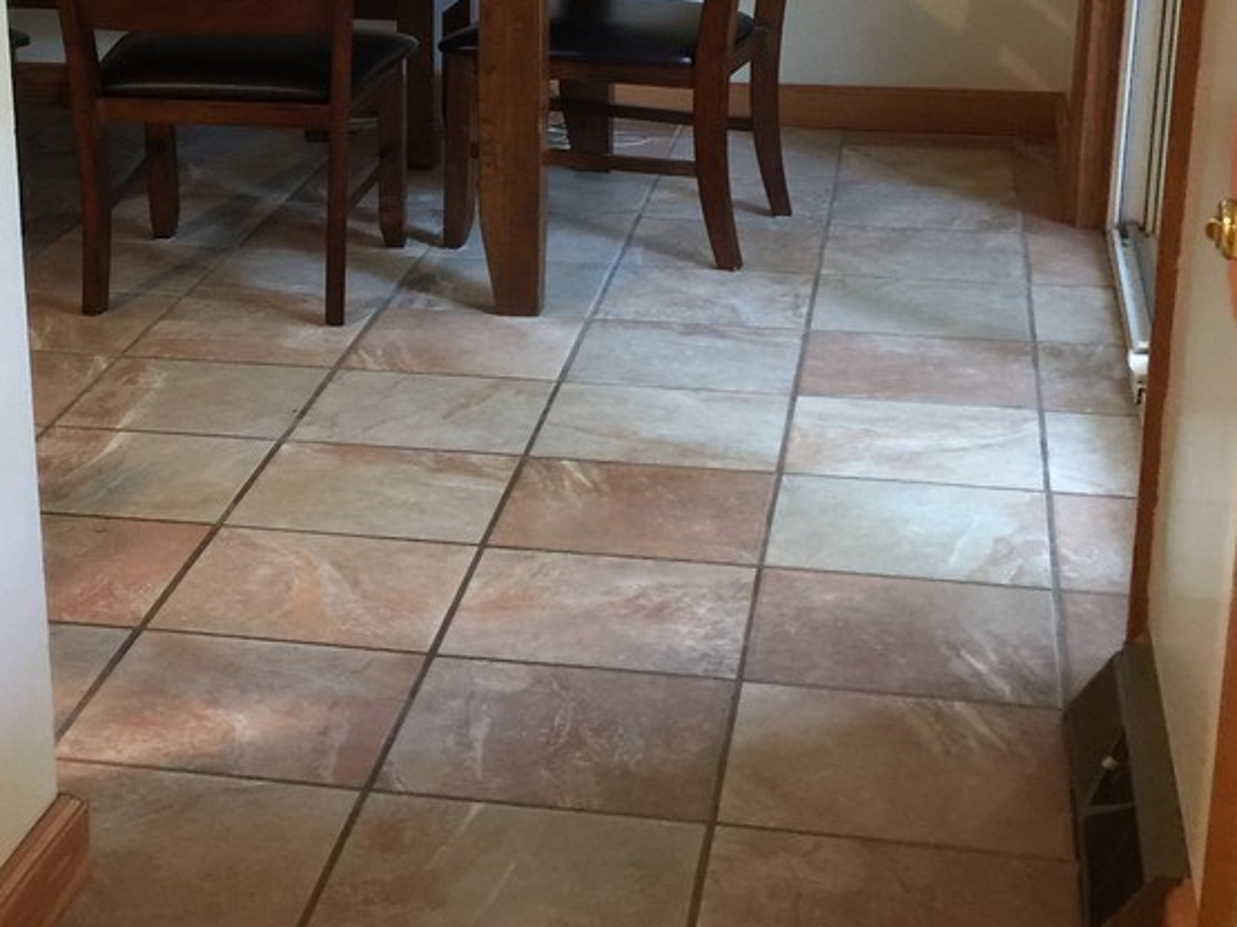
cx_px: 267
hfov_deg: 26.6
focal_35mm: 72
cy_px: 103
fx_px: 2572
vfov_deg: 20.1
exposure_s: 1/4
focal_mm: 4.15
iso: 64
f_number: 2.2
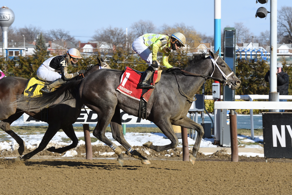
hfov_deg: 11.2
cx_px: 146
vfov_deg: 7.5
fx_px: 1484
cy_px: 98
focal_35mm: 183
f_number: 13
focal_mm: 122
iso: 1000
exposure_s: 1/1000
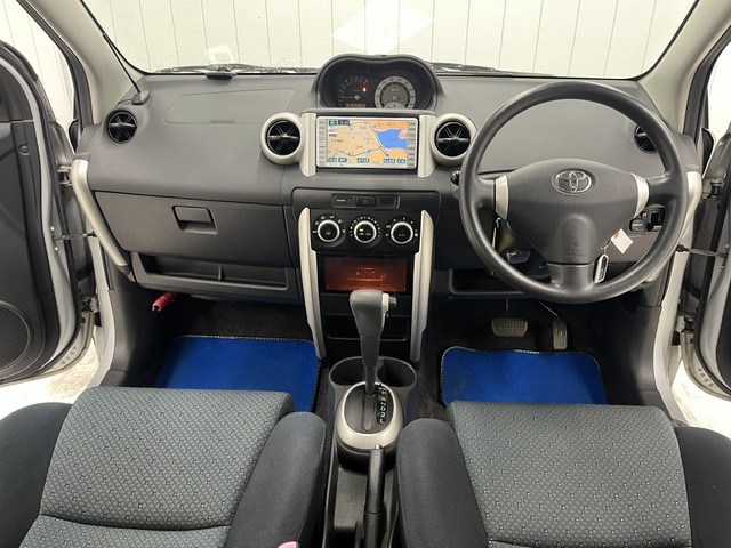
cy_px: 274
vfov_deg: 53.1
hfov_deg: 67.3
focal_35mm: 26
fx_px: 549
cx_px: 366
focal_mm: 5.1
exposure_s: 1/50
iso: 250
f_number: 1.6
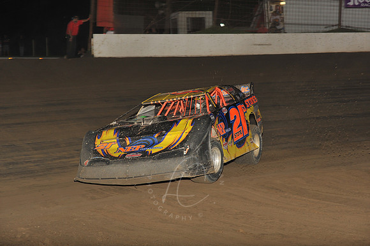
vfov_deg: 13.7
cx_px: 185
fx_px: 1027
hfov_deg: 20.4
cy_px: 123
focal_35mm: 100
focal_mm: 100
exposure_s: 1/320
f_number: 6.3
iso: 800
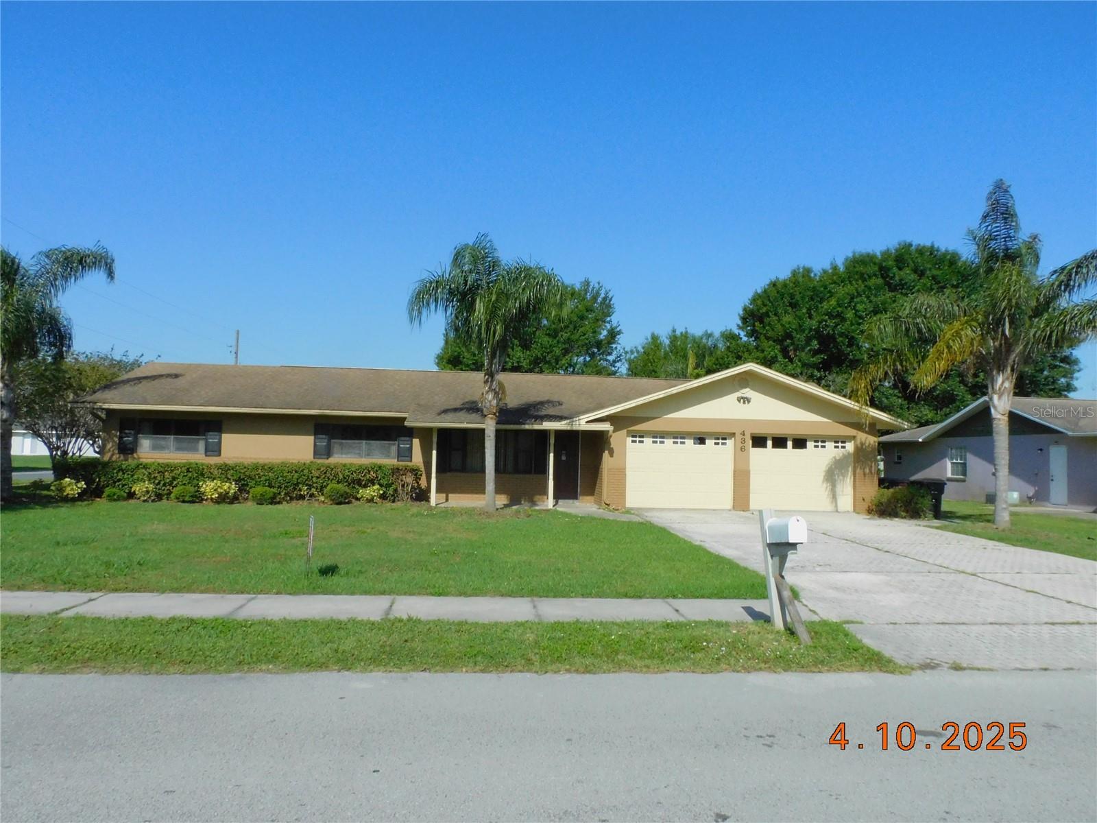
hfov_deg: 71.6
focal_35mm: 24
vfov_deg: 56.8
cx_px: 548
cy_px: 412
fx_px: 761
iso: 400
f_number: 6.7
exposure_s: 1/1600
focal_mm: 4.3
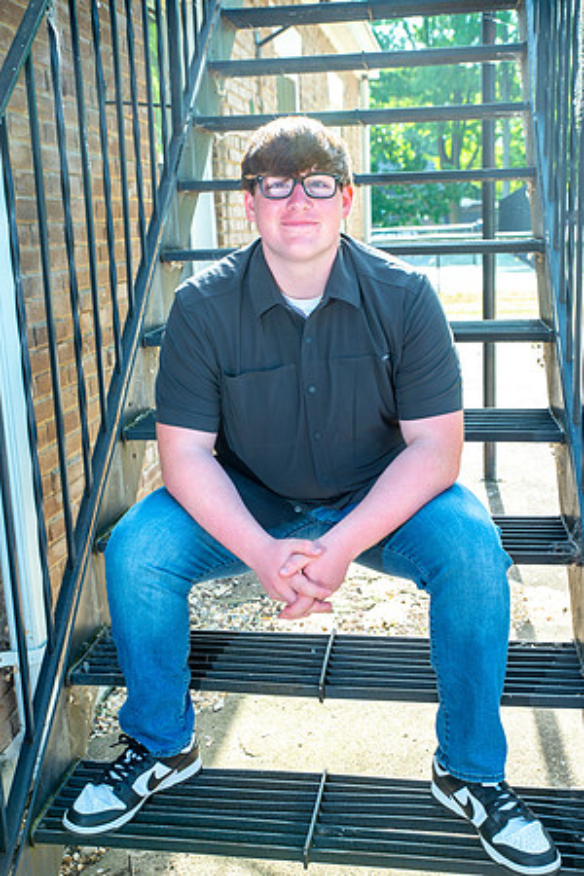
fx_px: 973
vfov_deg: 48.5
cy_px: 438
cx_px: 292
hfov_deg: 33.4
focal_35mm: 40
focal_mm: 40
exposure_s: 1/160
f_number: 7.1
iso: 320
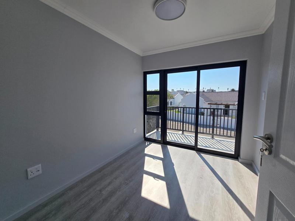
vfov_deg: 89.9
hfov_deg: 106.2
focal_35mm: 13
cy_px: 110
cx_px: 148
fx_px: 111
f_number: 2.2
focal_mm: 2.2
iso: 50
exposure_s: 1/2835
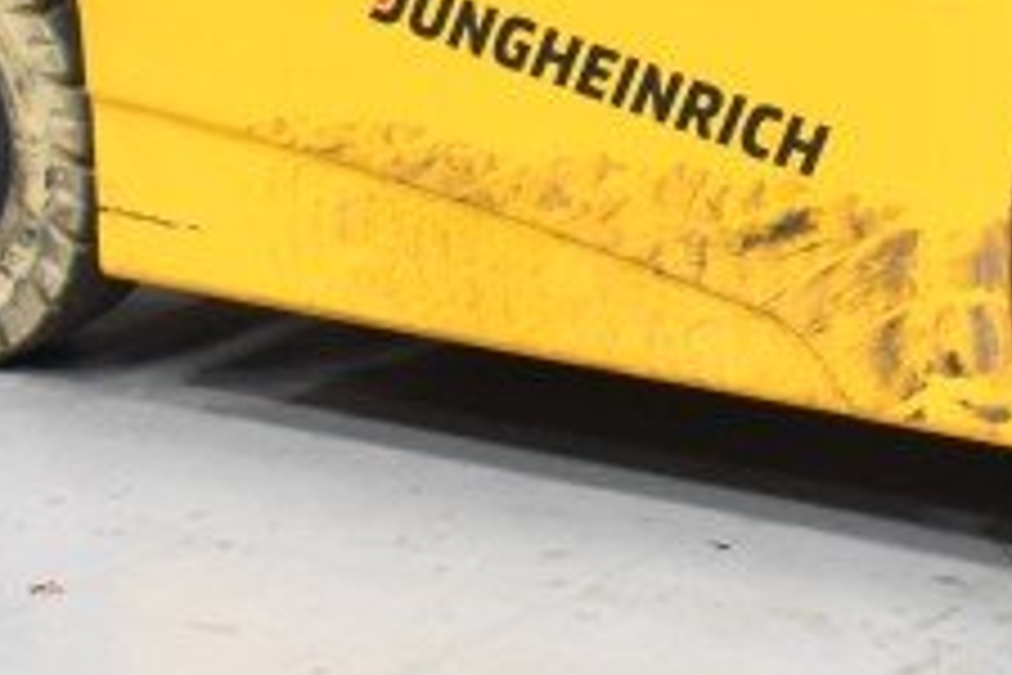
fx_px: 5397
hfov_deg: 10.5
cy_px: -760
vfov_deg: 6.9
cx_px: 1291
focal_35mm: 192
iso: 1600
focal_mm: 24
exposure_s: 1/40
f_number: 4.5
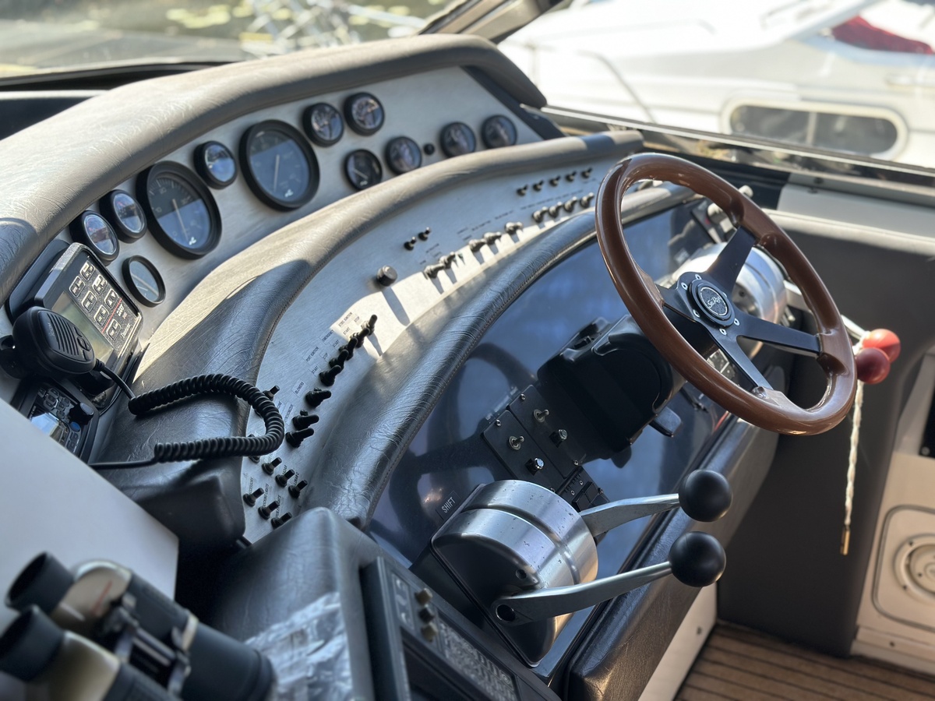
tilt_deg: -25.5
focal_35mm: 48
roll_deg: +2.8
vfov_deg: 30.3
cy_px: 350
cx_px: 468
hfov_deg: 39.7
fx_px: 1297
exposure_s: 1/358
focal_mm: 6.86
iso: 80
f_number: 1.78
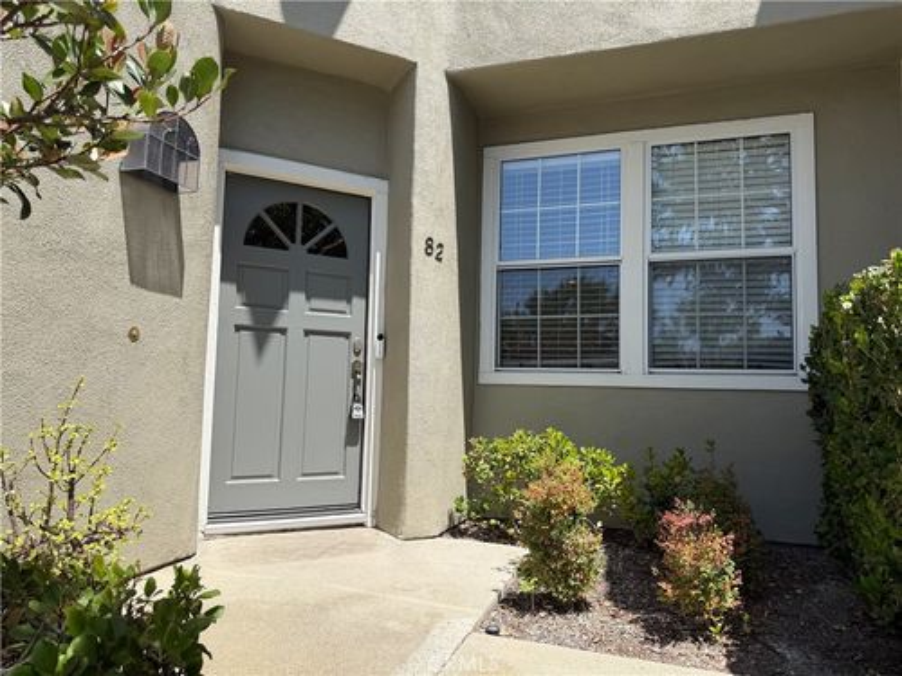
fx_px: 625
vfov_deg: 56.8
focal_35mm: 24
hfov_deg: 71.6
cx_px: 451
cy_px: 338
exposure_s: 1/3279
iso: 80
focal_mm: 6.76
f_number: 1.78
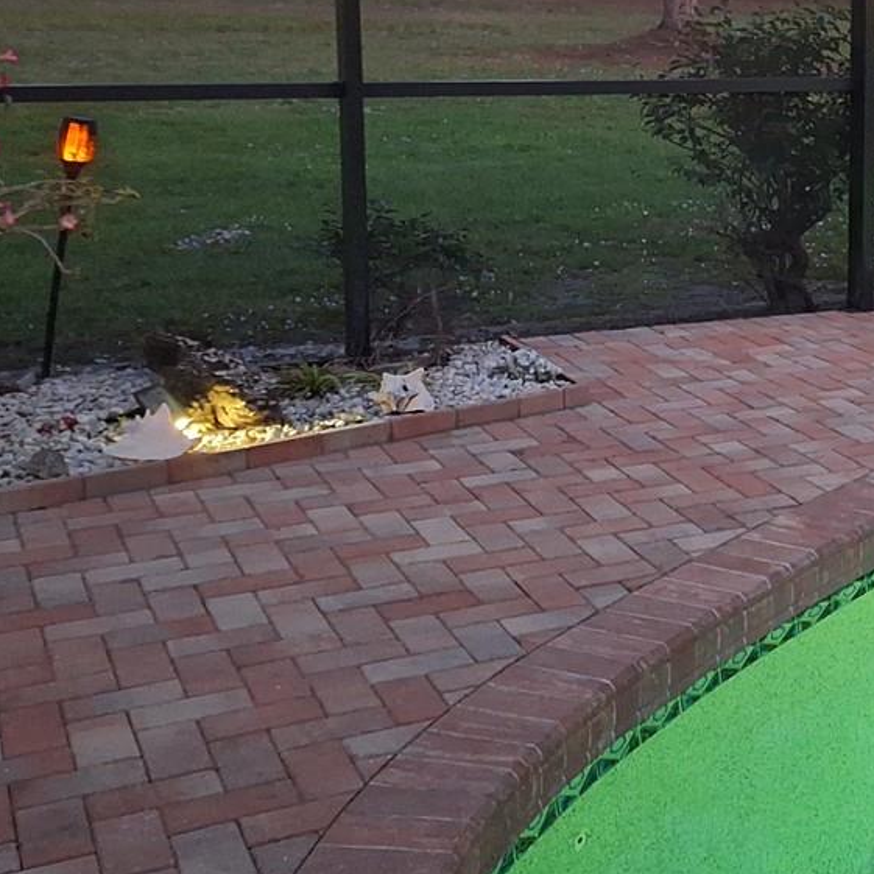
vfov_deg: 29.1
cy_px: 218
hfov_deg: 27.7
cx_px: 891
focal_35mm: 58
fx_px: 1657
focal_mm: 5.54
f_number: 1.8
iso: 1250
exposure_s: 1/17
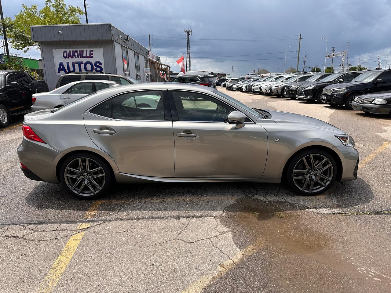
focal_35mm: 24
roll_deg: +0.9
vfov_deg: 56.8
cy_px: 146
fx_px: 271
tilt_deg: -12.7
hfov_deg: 71.6
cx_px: 196
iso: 80
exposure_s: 1/3597
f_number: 1.78
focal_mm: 6.86
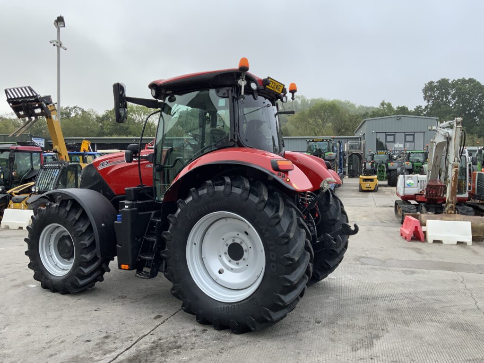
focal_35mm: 29
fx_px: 405
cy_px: 182
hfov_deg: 61.7
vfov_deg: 48.2
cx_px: 242
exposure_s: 1/235
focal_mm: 3
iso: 16
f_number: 1.8
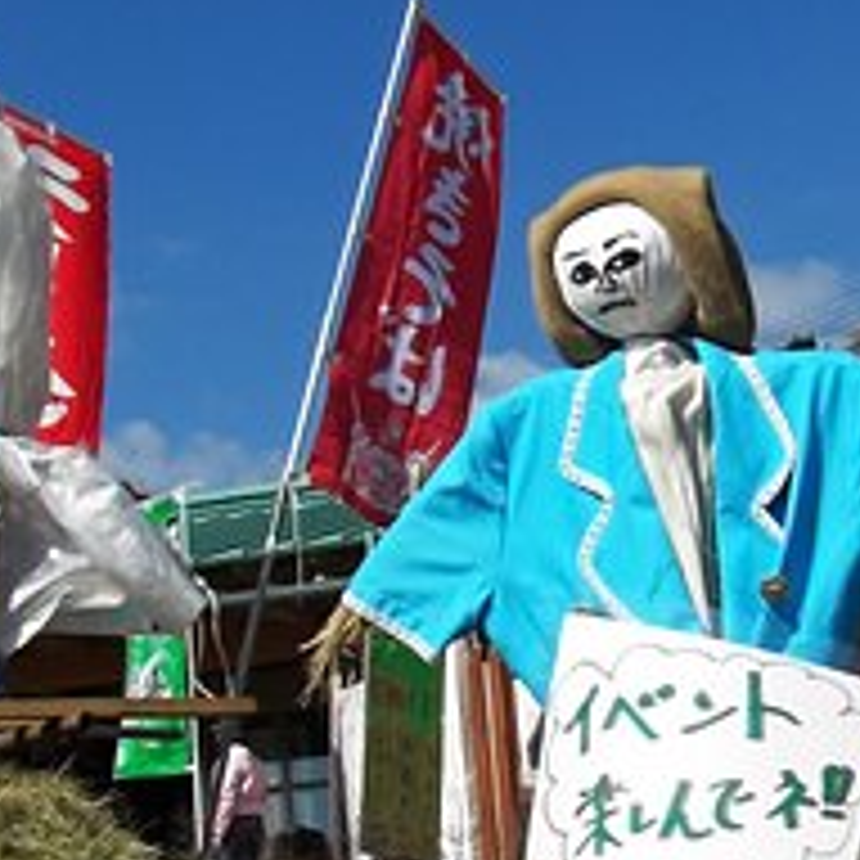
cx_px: 617
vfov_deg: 19.3
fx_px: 2530
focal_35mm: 90
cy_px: 378
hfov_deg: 19.2
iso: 64
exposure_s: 1/500
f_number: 4.6
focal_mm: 6.3
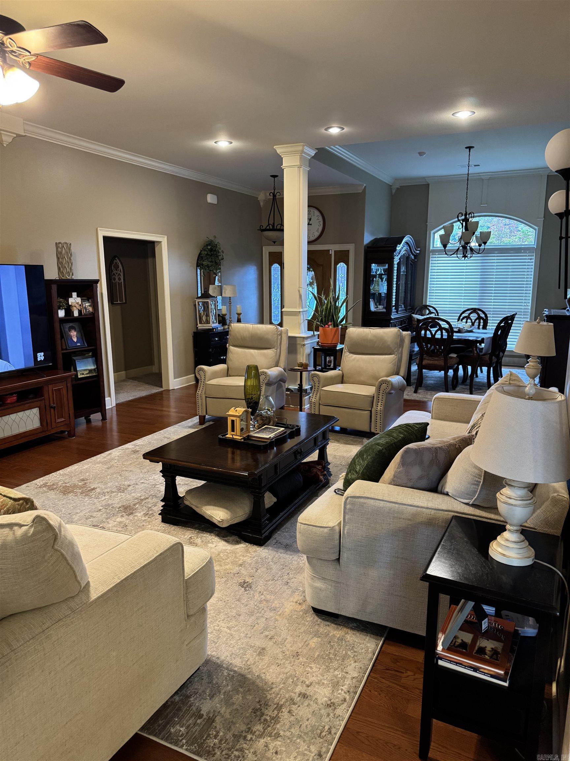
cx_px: 285
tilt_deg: -10.7
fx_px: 527
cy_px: 380
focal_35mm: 24
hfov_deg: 56.8
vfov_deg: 71.6
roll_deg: +1.1
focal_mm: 6.76
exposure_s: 1/60
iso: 500
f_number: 1.78
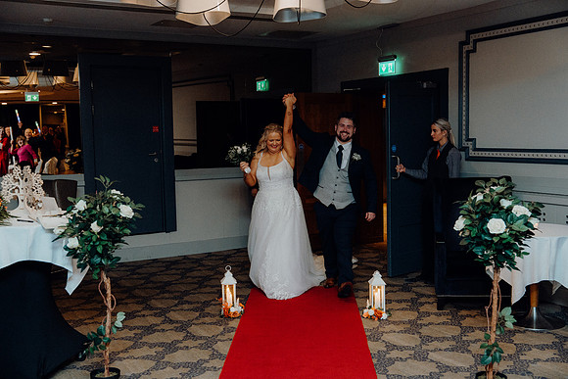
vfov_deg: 31.9
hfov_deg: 46.4
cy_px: 190
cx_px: 284
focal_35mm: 42
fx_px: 663
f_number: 3.5
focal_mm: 42
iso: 2500
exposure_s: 1/160
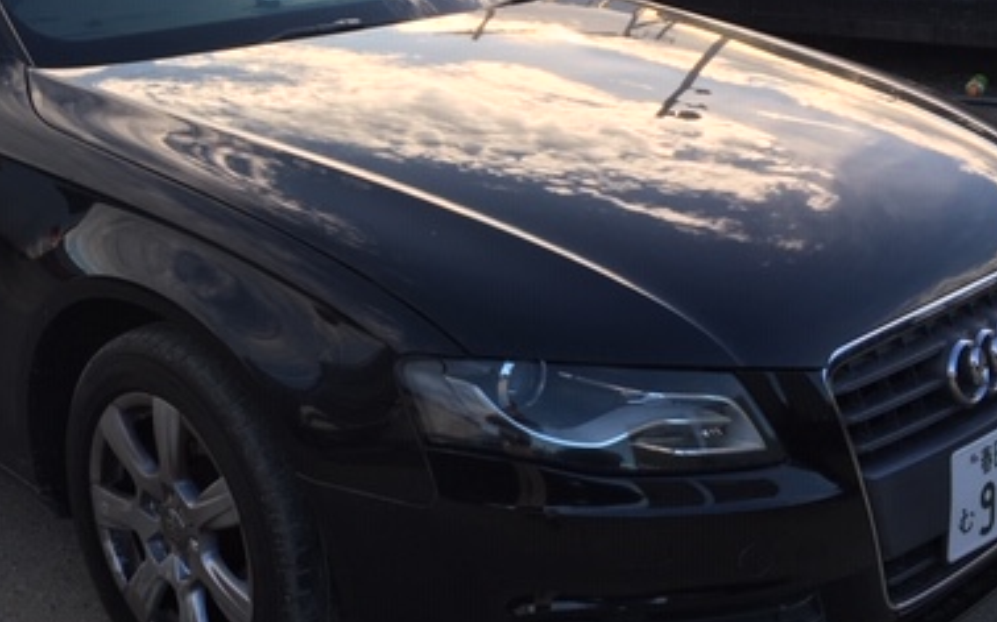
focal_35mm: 52
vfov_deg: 24.9
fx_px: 1412
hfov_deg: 38.3
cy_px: 303
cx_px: 314
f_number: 2.2
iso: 25
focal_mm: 4.15
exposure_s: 1/265
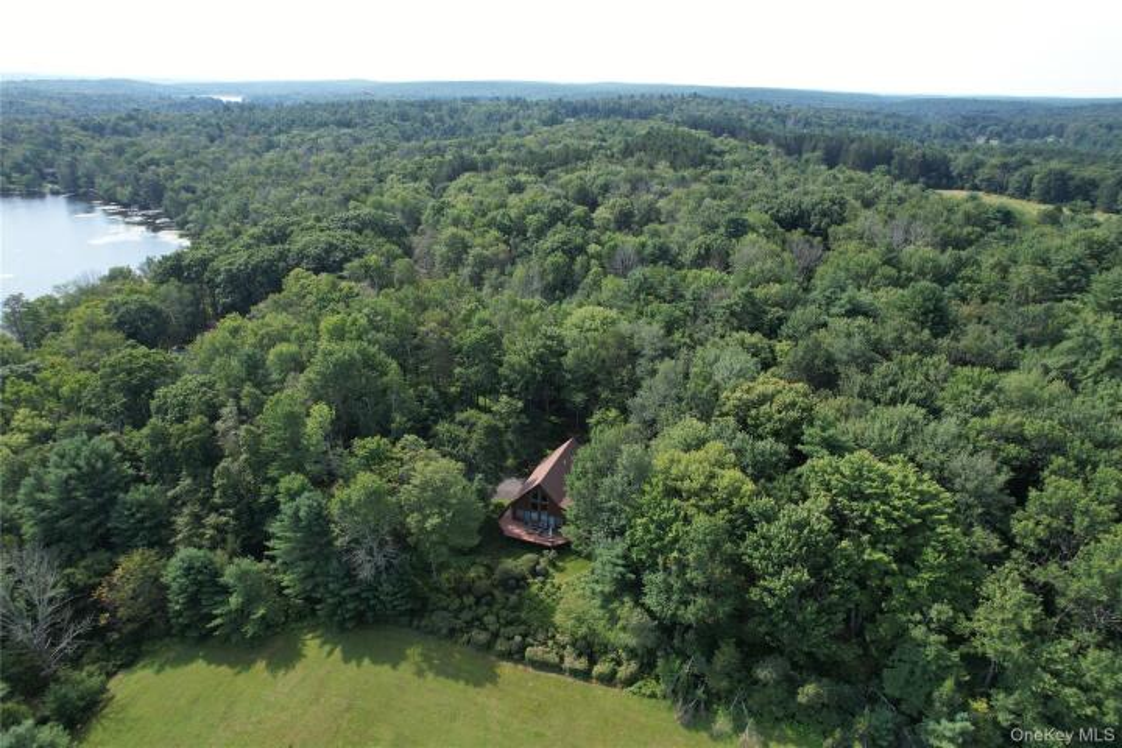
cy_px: 374
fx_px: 686
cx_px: 561
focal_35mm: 22
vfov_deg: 57.2
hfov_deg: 78.6
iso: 110
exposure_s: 1/640
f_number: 2.8
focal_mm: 8.38
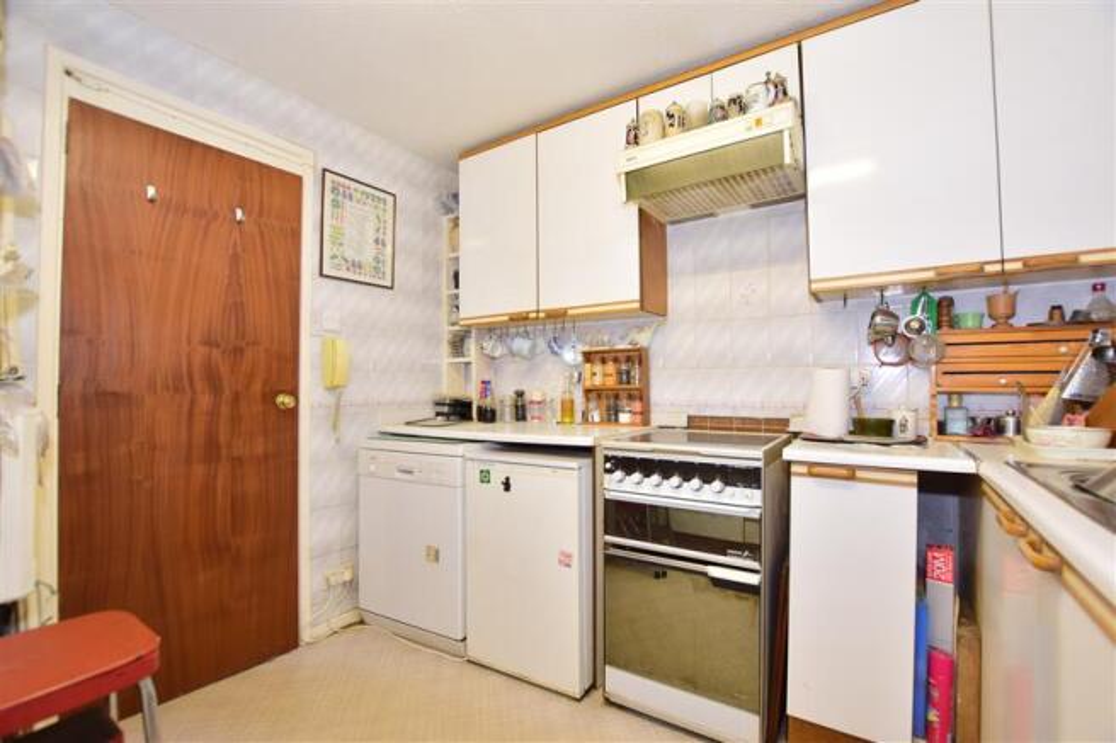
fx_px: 465
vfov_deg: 77.3
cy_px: 372
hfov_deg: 100.4
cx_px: 558
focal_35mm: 15
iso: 400
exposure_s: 1/15
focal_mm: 10
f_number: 5.6
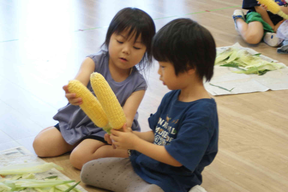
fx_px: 720
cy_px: 96
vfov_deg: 15.2
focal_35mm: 90
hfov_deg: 22.6
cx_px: 144
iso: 400
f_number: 5.6
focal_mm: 60
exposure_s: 1/40
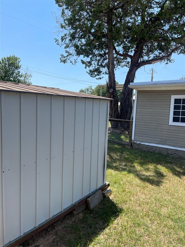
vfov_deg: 69.4
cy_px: 124
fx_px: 178
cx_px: 92
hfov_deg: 54.9
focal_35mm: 25
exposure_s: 1/2247
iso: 32
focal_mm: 5.1
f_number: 1.6
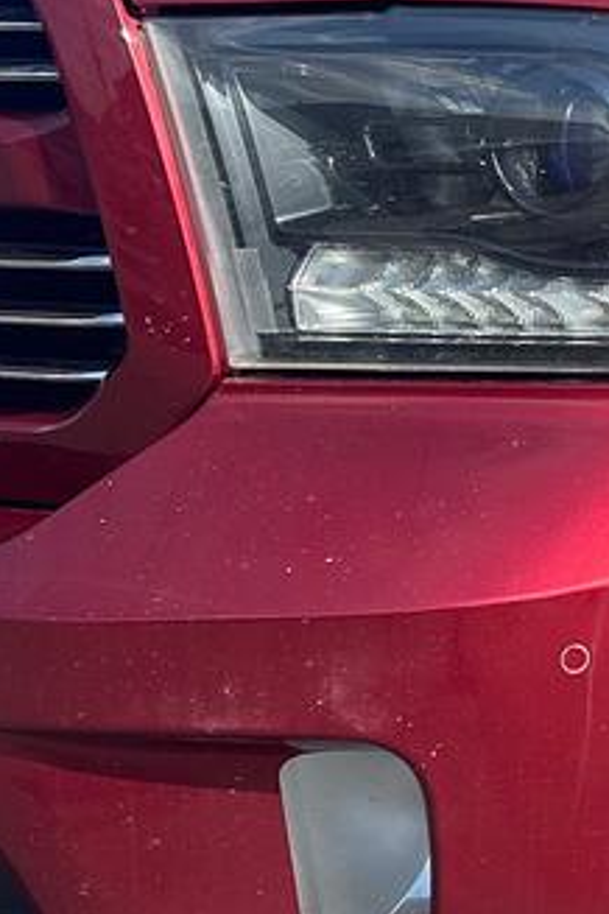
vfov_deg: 19.3
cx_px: 905
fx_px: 2690
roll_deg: -1.3
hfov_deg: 12.3
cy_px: 425
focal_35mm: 106
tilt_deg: -3.5
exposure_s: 1/1838
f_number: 1.5
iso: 50
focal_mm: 5.7
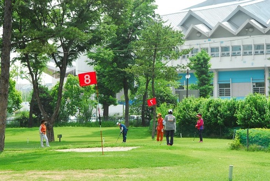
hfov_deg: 26.0
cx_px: 135
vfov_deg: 17.5
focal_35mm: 78
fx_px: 586
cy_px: 90
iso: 400
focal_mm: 52
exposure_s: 1/400
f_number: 7.1
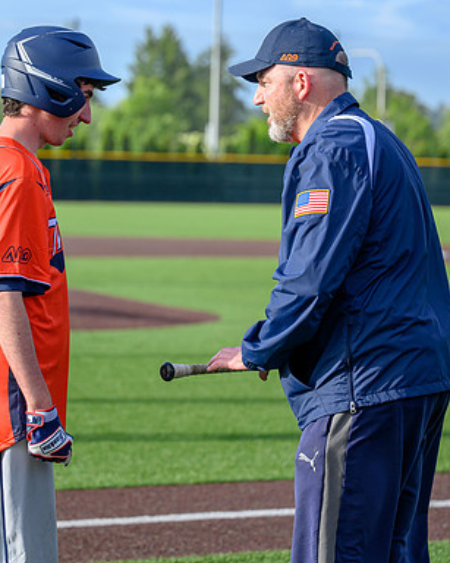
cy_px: 211
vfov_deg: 15.3
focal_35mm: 126
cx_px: 169
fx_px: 2098
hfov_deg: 12.2
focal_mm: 70
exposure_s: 1/2000
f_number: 2.8
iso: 220
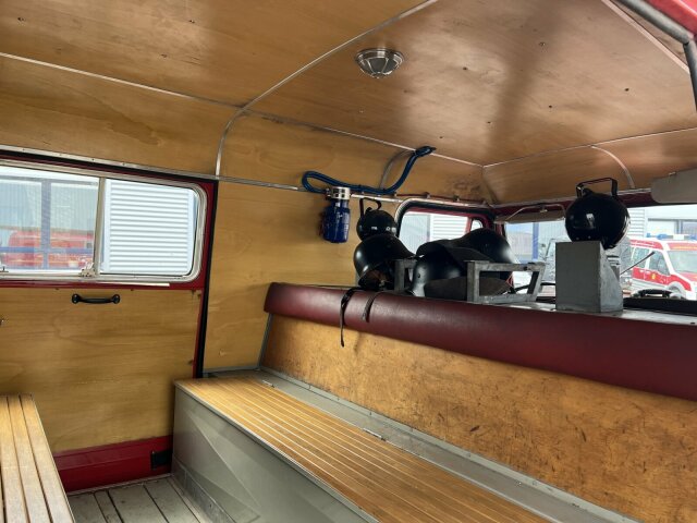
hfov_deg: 67.3
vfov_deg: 53.1
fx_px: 524
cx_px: 348
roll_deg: -1.4
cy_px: 262
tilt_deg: -1.5
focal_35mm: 26
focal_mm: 5.7
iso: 50
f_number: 1.5
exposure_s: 1/171
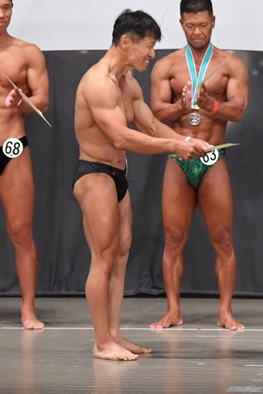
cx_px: 195
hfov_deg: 4.0
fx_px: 3778
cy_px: 189
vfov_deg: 6.0
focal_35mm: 345
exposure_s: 1/400
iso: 6400
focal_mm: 145
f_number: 5.6
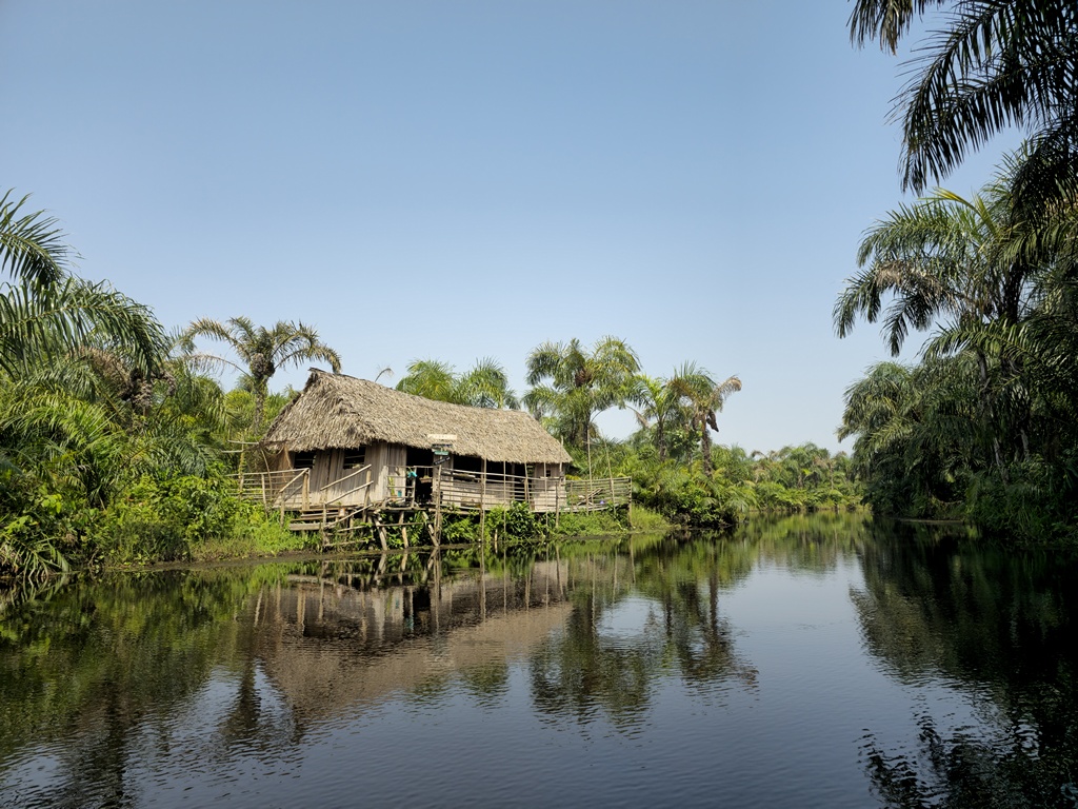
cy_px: 404
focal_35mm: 23
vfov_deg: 58.9
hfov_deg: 73.9
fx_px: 716
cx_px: 539
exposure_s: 1/699
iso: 10
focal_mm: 6.3
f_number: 1.7
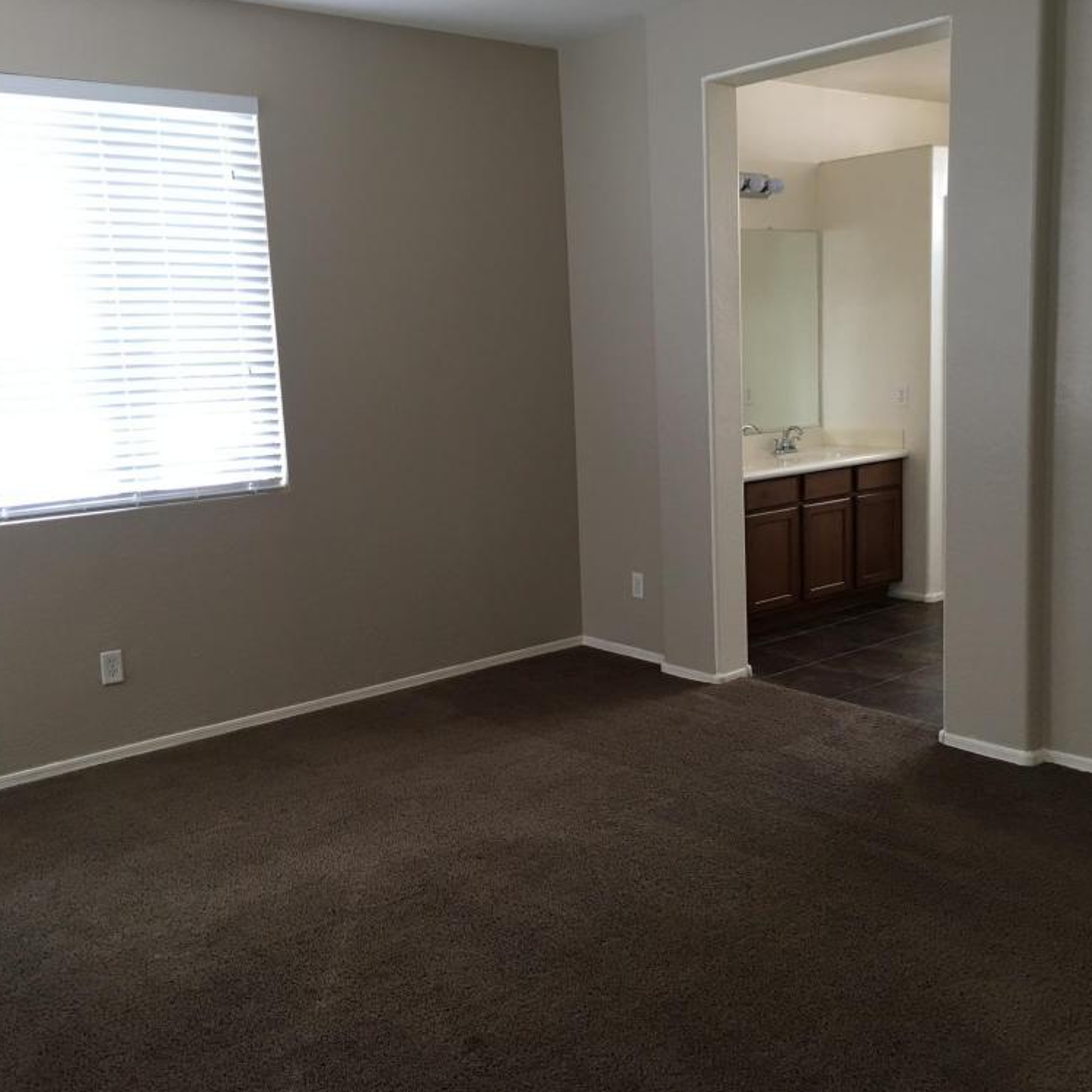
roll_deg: +1.7
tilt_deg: -8.6
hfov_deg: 47.2
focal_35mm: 35
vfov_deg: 47.2
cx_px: 587
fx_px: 1249
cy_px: 553
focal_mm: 4.15
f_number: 2.2
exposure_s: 1/30
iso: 80
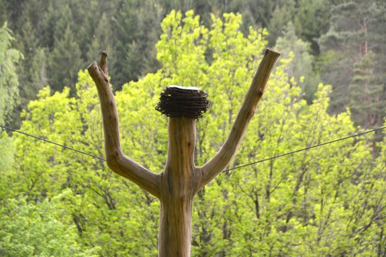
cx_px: 193
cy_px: 128
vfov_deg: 10.2
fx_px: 1447
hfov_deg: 15.2
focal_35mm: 135
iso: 220
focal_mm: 90
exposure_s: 1/125
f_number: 5.6
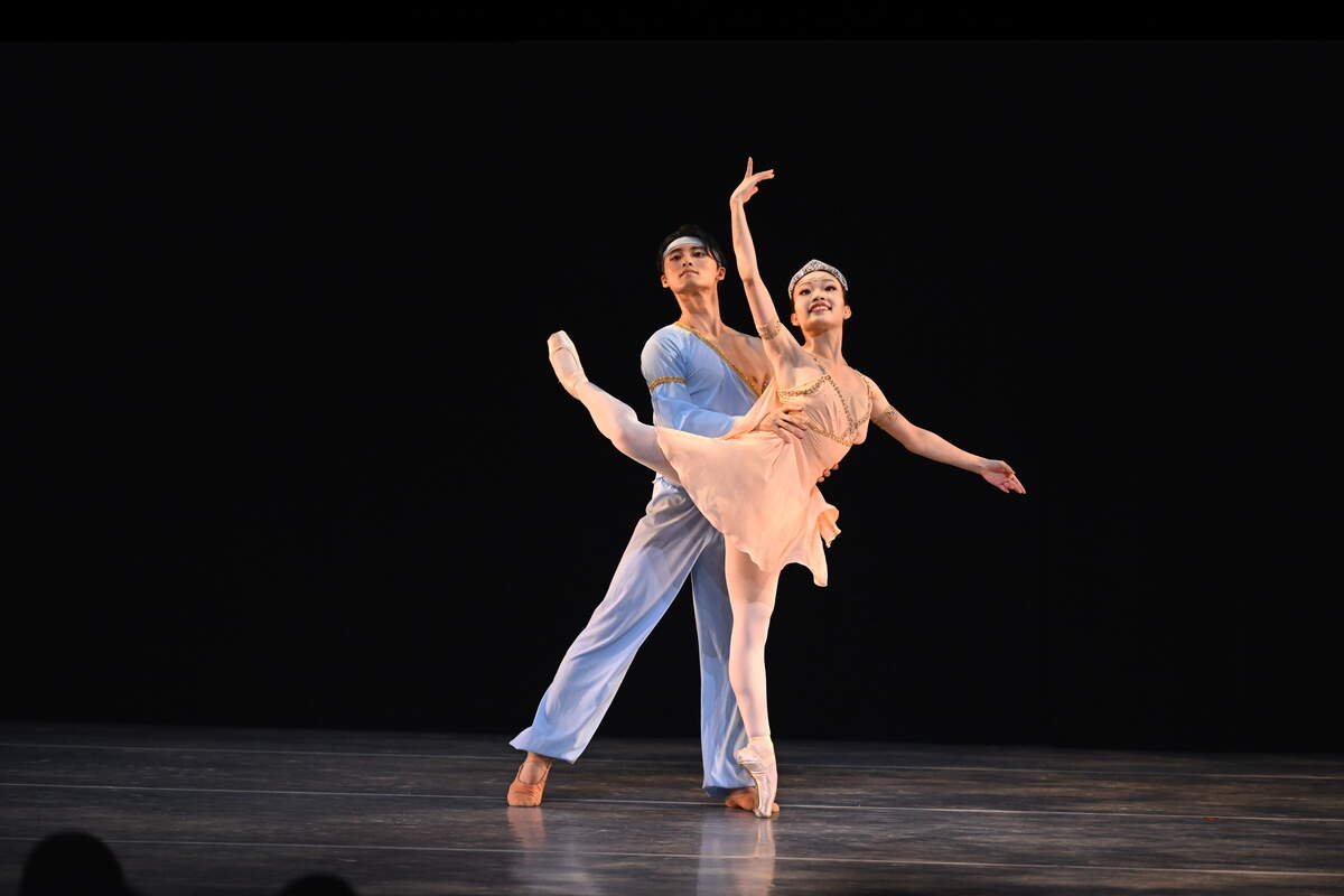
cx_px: 672
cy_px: 448
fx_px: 6160
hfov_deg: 12.5
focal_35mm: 165
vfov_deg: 8.3
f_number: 2.8
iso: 5000
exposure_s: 1/1250
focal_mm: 165
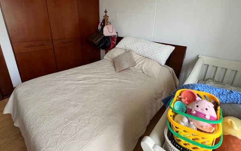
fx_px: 105
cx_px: 122
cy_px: 60
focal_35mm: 16
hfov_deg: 97.8
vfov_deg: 70.5
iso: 250
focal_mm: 1.57
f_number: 1.8
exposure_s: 1/74
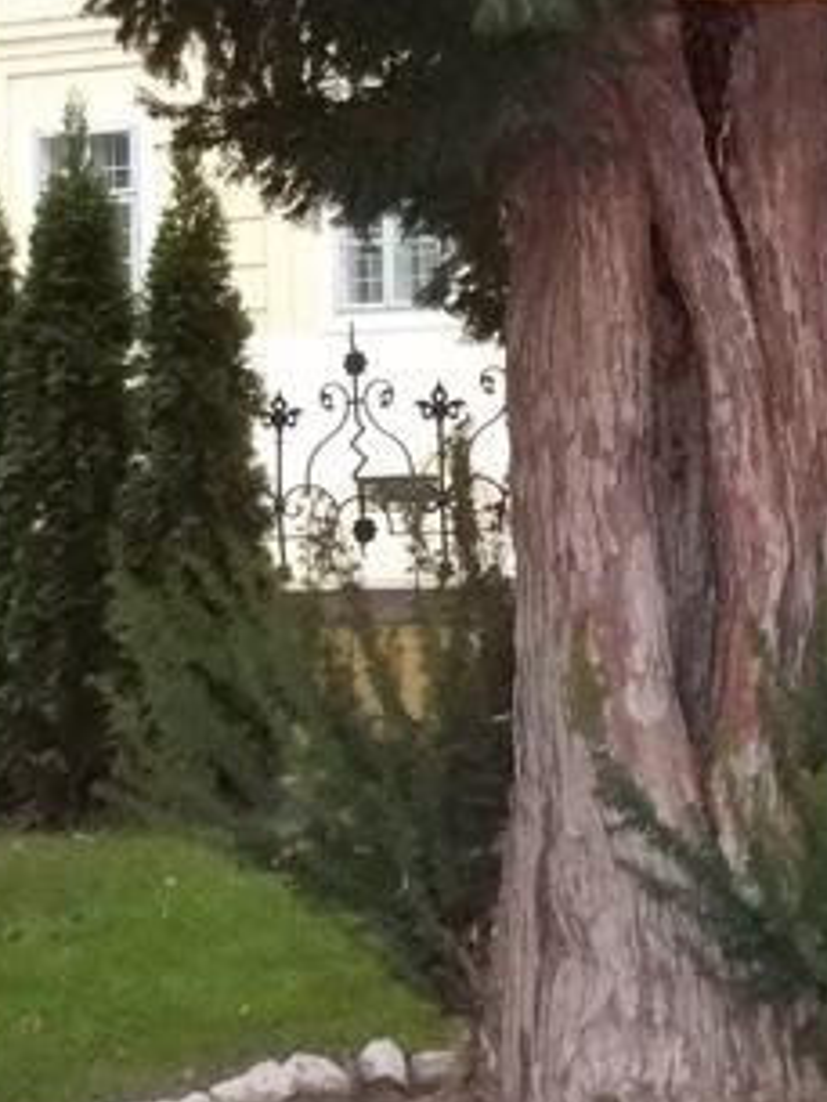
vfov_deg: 24.7
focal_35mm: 76
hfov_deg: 19.4
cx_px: 513
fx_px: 2419
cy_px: 51
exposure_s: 1/200
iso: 400
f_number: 3.3
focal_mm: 4.1
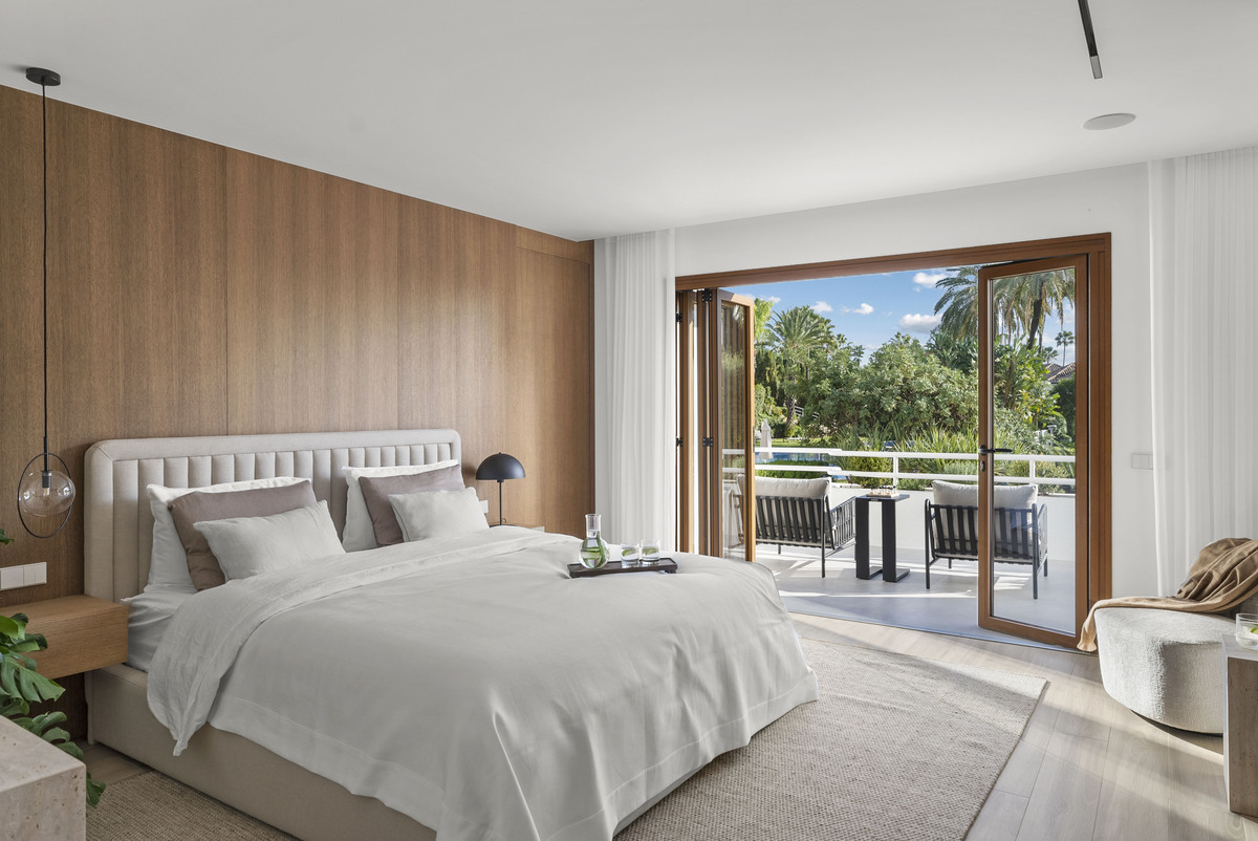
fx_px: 766
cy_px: 420
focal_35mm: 22
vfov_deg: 57.5
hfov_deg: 78.8
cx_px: 629
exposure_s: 1/8
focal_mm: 21.9
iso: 100
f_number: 8
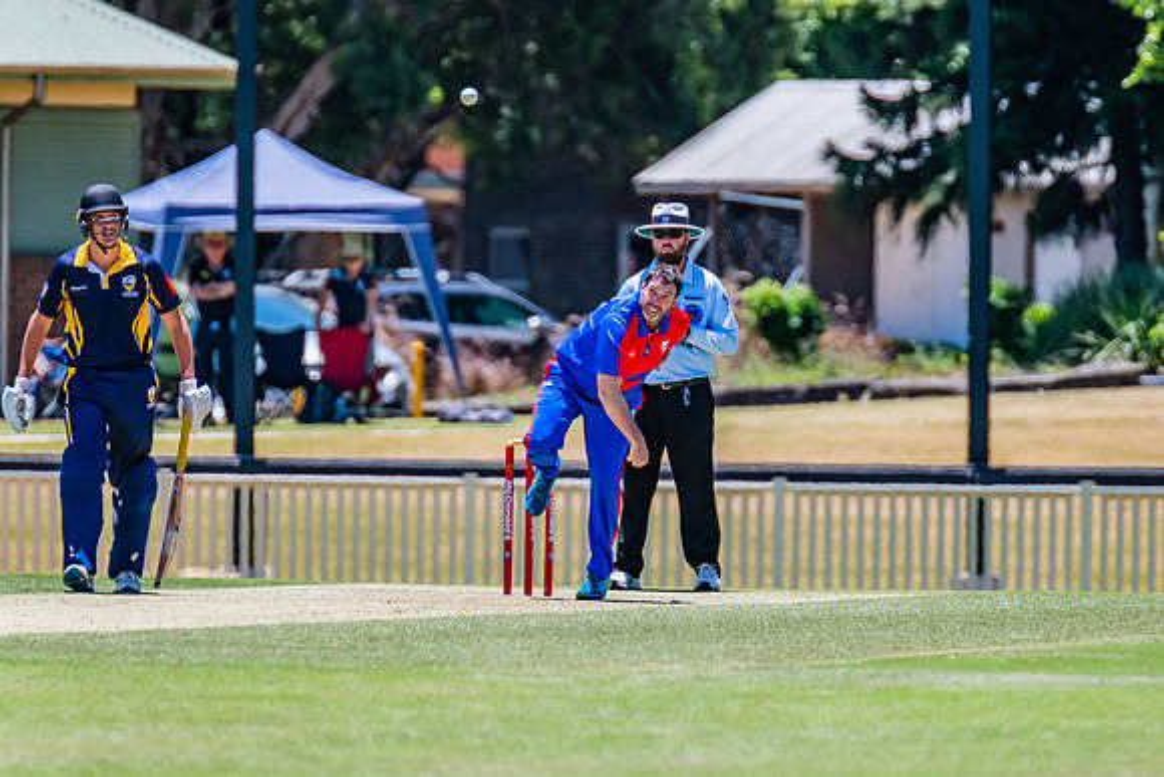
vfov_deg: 2.0
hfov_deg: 3.1
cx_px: 713
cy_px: 358
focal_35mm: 674
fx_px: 21781
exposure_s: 1/2000
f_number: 6.3
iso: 640
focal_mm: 550
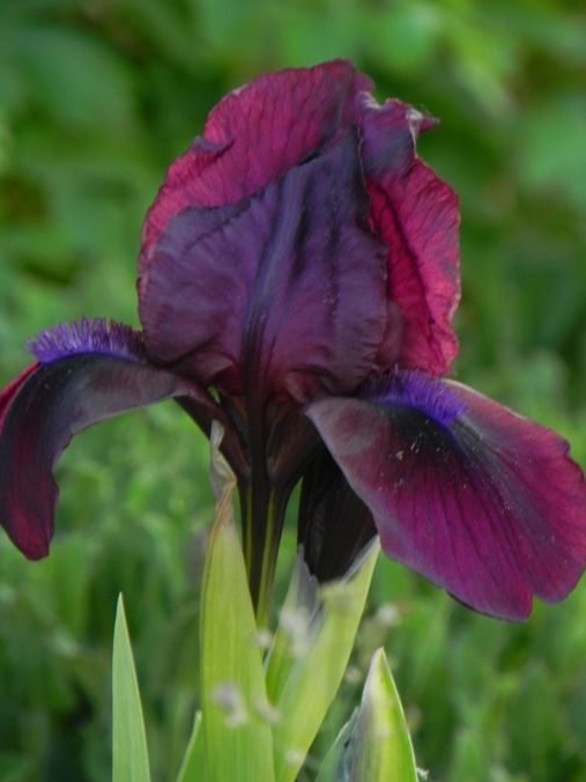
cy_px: 342
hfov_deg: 2.6
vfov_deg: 3.5
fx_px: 12843
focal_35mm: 569
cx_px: 283
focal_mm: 85.6
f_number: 5
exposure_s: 1/20
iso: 160
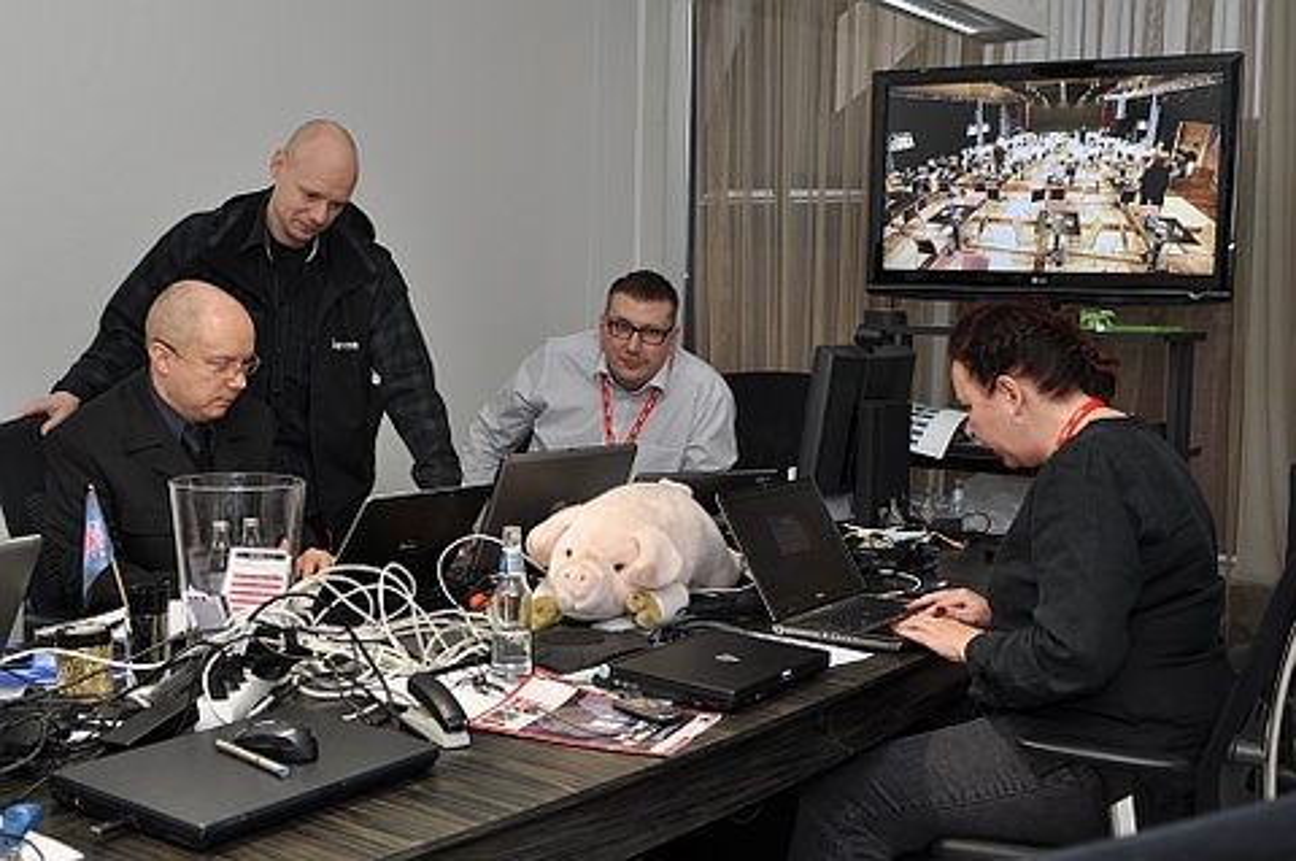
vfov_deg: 30.8
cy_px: 430
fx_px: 1564
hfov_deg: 45.0
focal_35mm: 44
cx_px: 648
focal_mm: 29
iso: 250
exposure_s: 1/60
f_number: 4.5
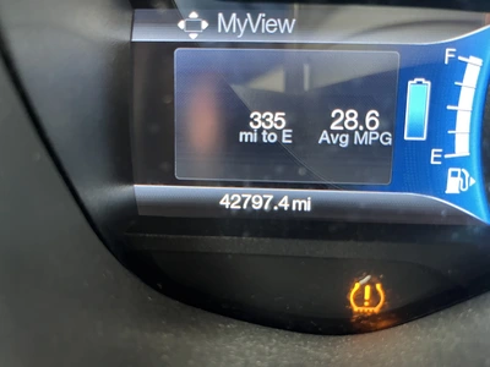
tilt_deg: -28.6
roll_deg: -0.4
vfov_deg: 53.1
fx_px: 368
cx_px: 245
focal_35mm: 26
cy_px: 184
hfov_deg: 67.3
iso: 500
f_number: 1.6
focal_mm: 5.1
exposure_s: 1/40
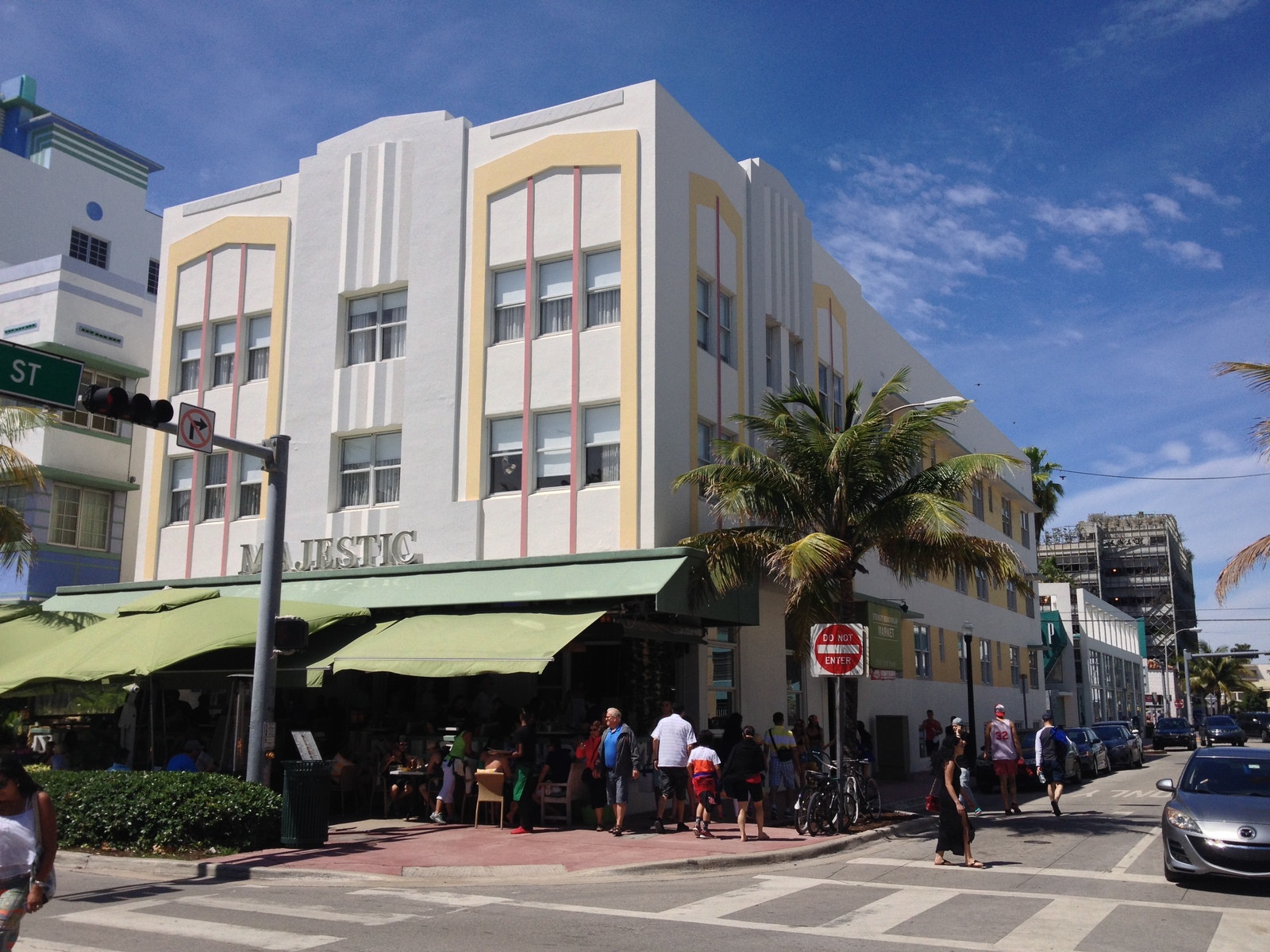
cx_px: 635
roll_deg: +0.2
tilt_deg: +7.6
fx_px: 1284
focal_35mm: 35
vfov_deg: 40.7
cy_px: 476
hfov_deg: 52.6
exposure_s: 1/2907
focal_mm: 4.28
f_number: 2.4
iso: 50
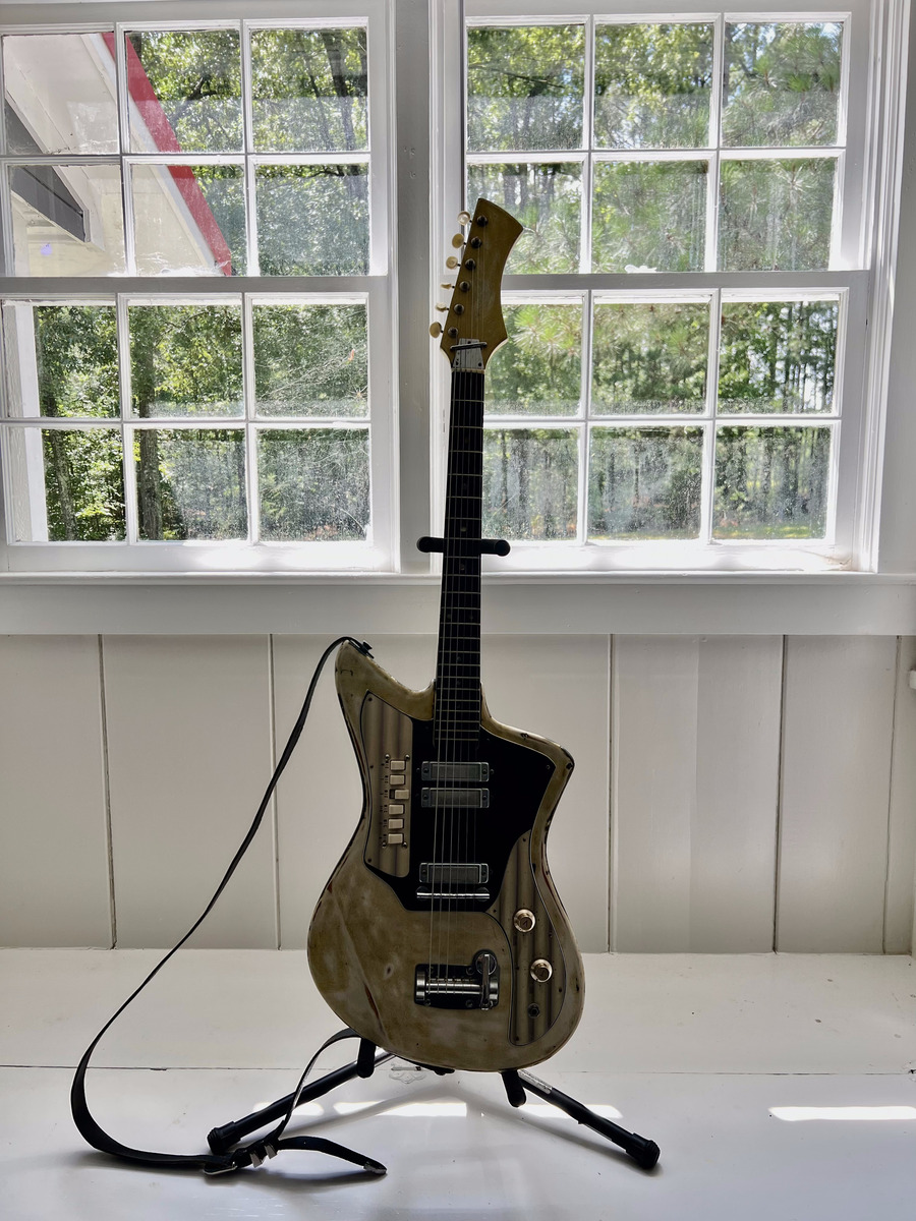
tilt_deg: -7.6
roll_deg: +0.8
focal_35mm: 26
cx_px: 458
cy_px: 610
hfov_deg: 53.1
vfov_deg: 67.3
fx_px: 917
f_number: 1.5
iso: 50
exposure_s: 1/144
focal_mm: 5.7
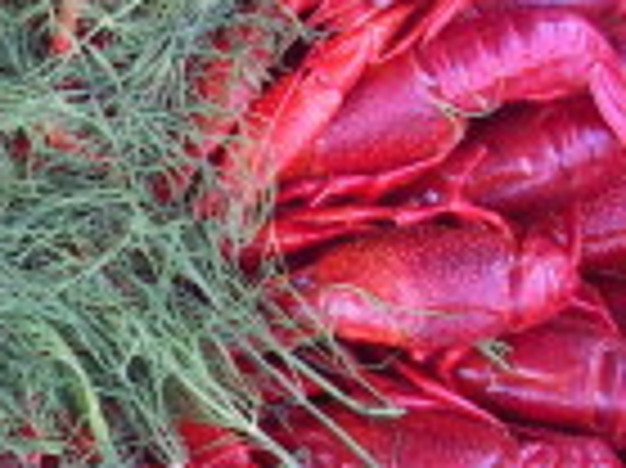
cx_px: -50
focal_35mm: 137
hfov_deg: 14.1
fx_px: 2475
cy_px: 299
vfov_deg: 10.8
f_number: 3.3
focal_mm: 6.3
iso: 160
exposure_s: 1/25
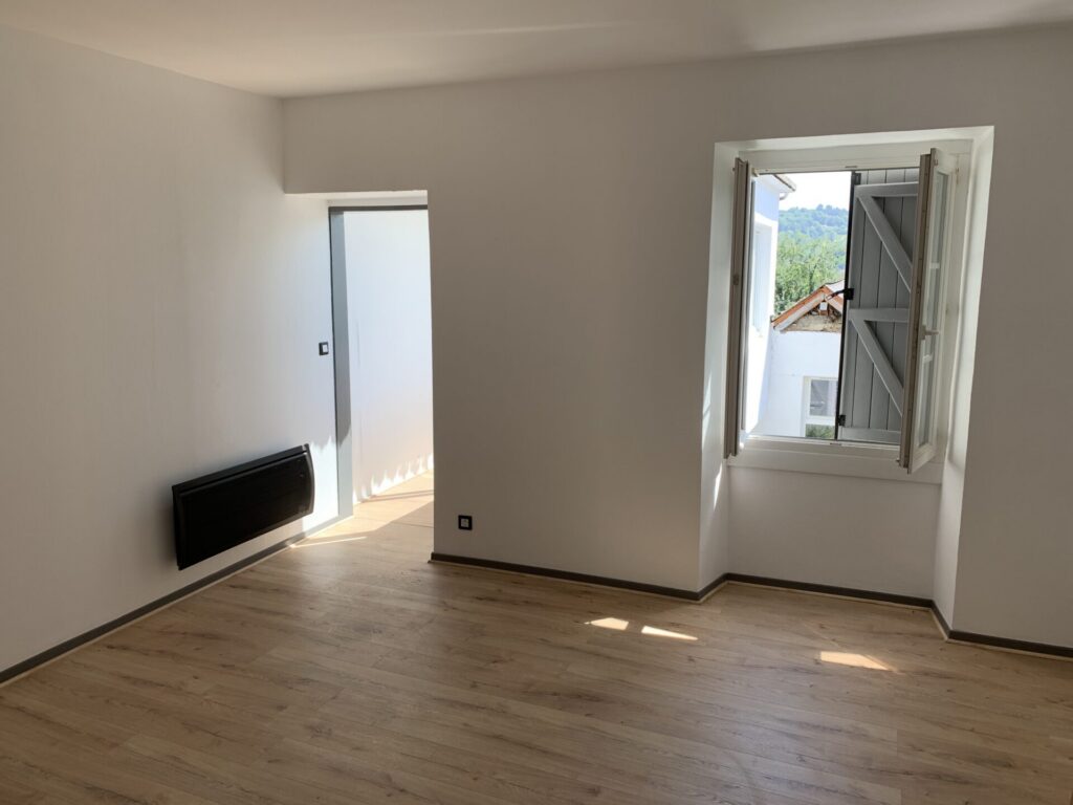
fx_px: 806
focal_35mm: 26
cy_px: 402
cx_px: 536
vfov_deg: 53.1
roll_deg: +0.9
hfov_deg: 67.3
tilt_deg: -8.9
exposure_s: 1/180
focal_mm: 4.25
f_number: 1.8
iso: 25
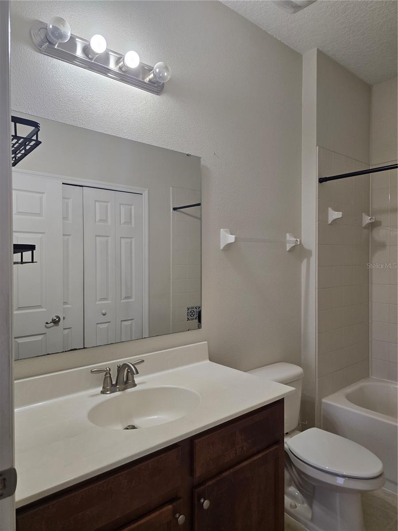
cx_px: 199
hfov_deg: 58.9
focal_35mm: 23
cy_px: 266
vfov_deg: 73.9
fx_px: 353
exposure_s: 1/120
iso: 100
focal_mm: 6.3
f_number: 1.7
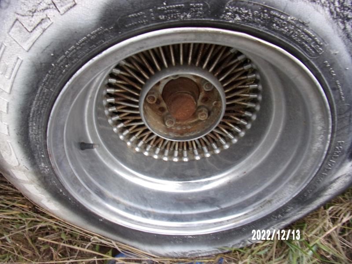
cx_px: 176
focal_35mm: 24
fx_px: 244
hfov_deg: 71.6
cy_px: 132
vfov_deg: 56.8
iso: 123
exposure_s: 1/34
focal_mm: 4.3
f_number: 3.3
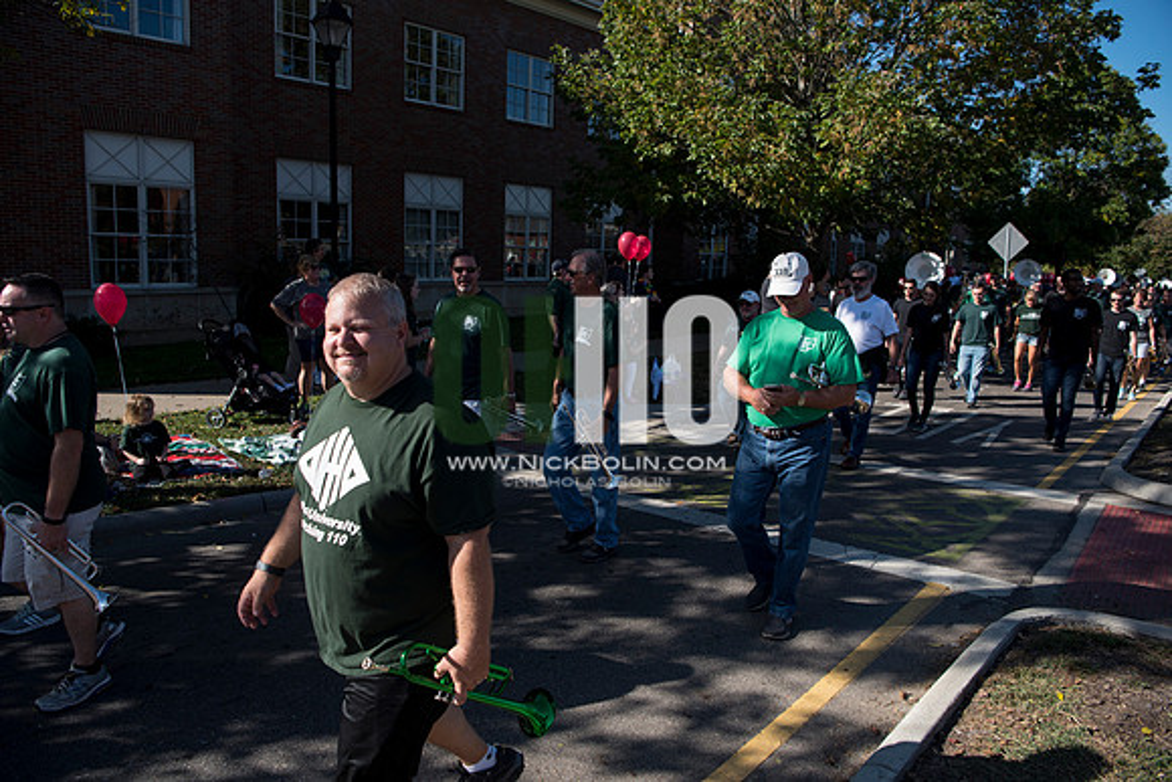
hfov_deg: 73.7
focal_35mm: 24
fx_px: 781
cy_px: 391
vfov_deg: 53.2
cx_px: 586
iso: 250
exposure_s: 1/1600
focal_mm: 24
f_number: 4.5
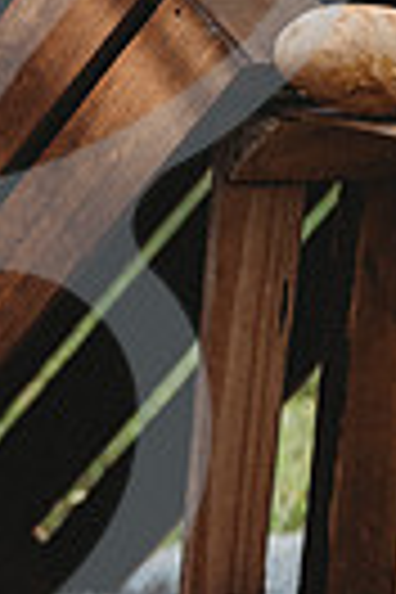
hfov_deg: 6.4
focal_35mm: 212
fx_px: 3498
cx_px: -266
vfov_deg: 9.7
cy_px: 243
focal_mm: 62
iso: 100
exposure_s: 1/320
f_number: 2.8
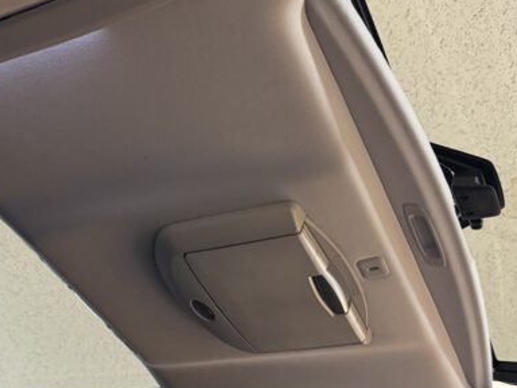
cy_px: 267
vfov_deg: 28.9
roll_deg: -12.0
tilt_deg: +36.2
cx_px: 198
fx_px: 747
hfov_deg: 38.0
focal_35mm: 50
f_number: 1.78
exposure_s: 1/33
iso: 640
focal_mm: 6.76
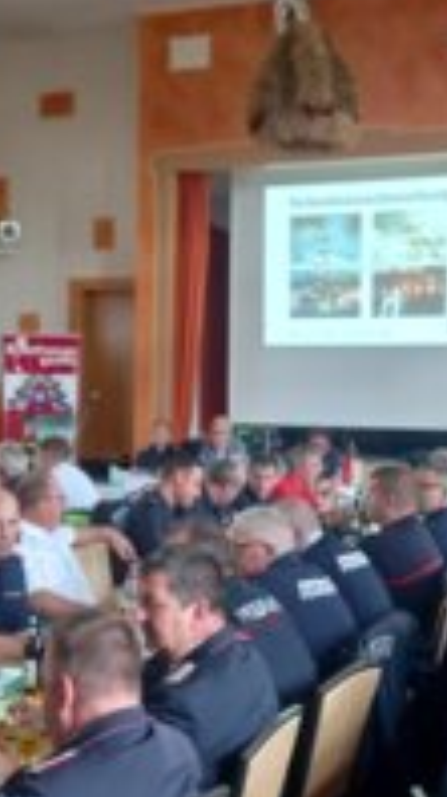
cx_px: 181
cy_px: 407
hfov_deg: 21.7
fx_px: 1162
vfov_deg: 37.9
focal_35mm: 55
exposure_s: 1/25
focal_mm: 4.6
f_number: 2
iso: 400
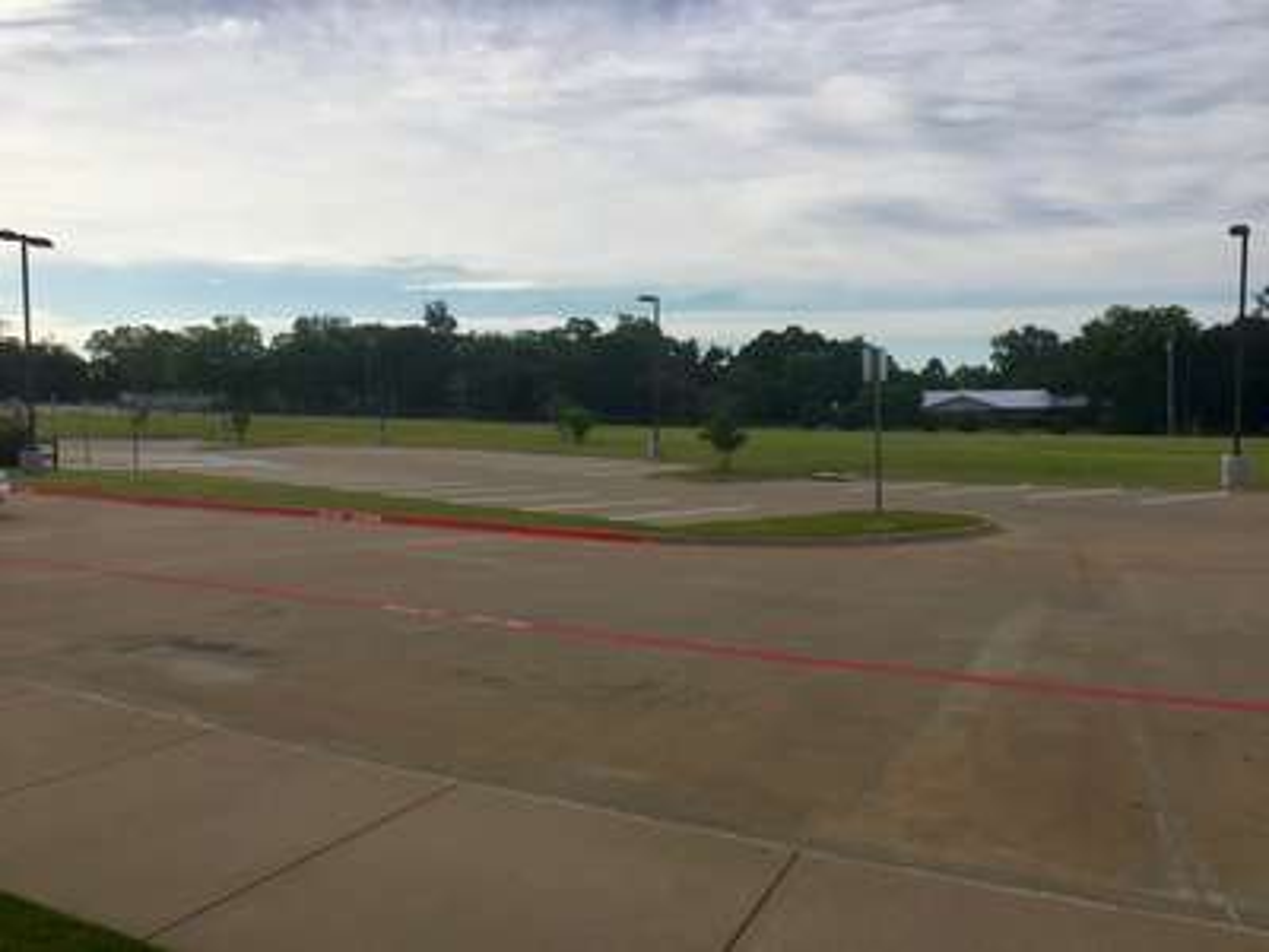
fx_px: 1063
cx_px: 634
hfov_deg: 61.7
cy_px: 476
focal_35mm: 29
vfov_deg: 48.2
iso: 25
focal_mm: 4.15
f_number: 2.2
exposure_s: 1/1350
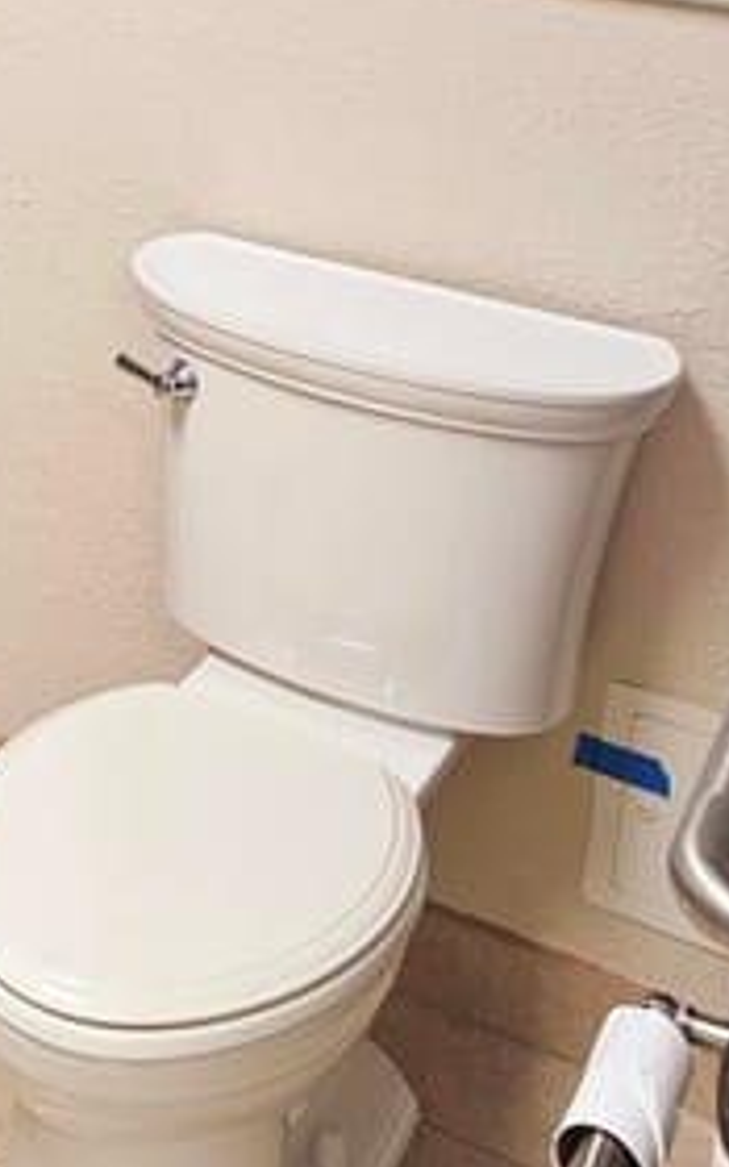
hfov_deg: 18.3
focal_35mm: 65
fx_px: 2066
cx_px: -292
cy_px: -4
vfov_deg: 29.4
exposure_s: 1/120
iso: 250
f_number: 1.7
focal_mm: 6.3
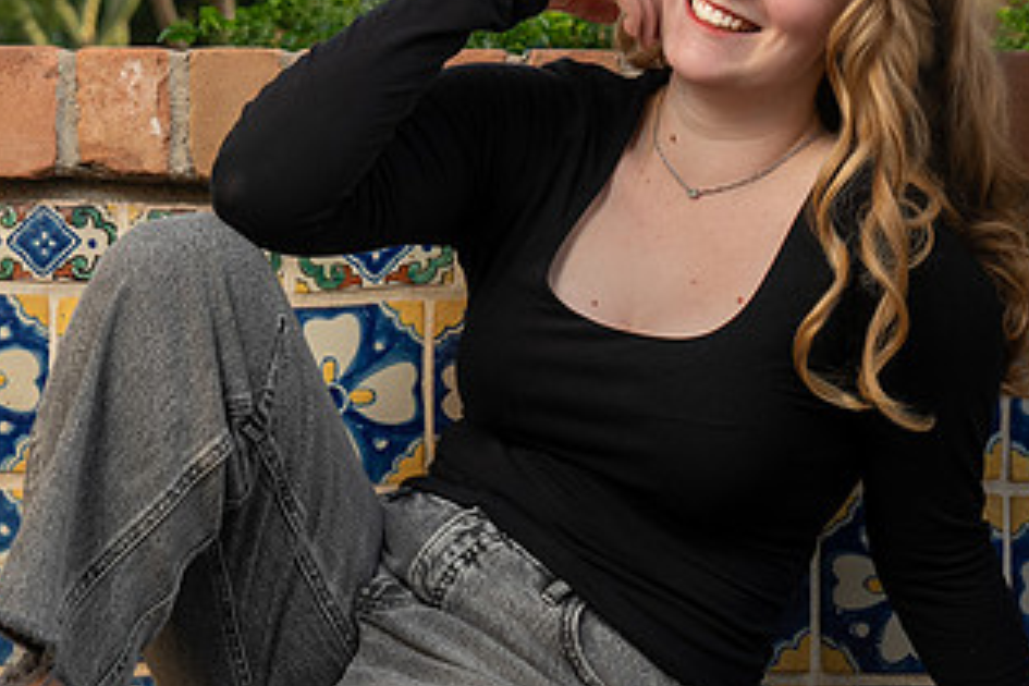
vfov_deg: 11.6
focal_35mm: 118
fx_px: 3373
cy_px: 292
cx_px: 454
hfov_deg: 17.3
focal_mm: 64
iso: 400
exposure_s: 1/200
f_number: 5.6
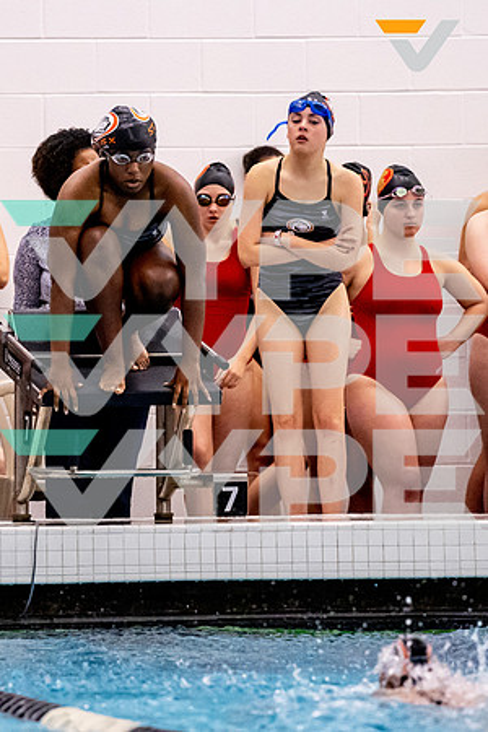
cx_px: 128
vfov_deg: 5.7
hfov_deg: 3.8
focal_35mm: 362
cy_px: 293
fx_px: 7365
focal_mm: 200
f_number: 2.8
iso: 6400
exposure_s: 1/1250
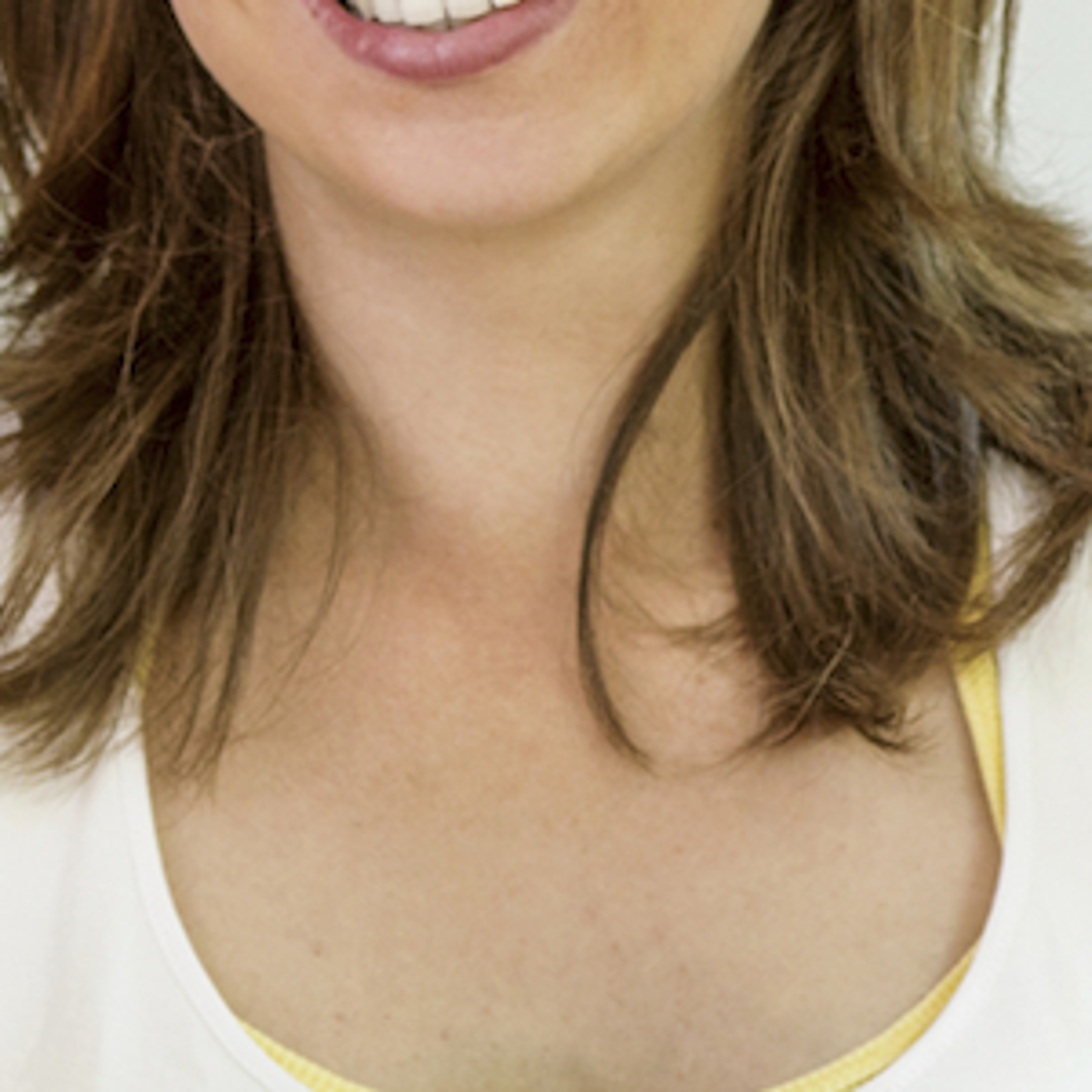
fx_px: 13741
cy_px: -318
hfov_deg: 4.6
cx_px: 502
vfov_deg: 4.5
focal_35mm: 385
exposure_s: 1/250
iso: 800
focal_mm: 85
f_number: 3.5
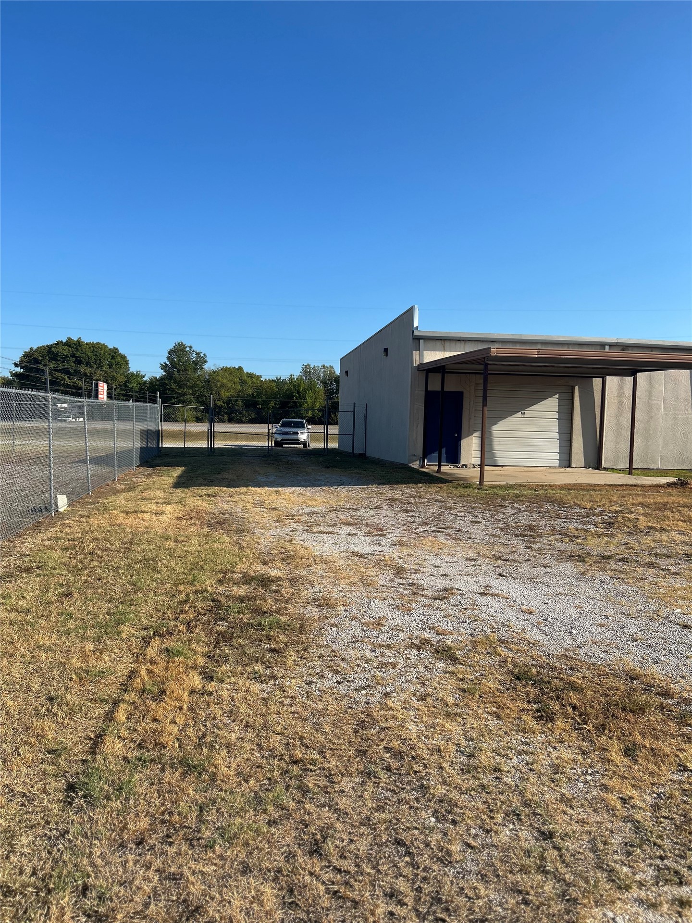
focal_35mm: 26
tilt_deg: -2.6
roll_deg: -1.1
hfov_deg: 53.1
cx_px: 346
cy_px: 462
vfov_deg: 67.3
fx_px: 693
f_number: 1.5
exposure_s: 1/3704
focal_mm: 5.7
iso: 50
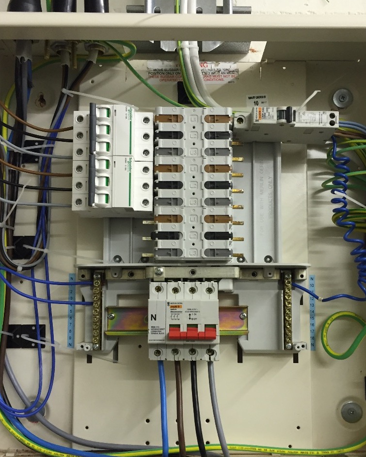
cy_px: 258
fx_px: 488
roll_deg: +0.2
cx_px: 195
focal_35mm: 36
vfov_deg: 50.2
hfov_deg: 41.1
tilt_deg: +5.7
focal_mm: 4.15
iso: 160
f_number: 2.2
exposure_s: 1/33
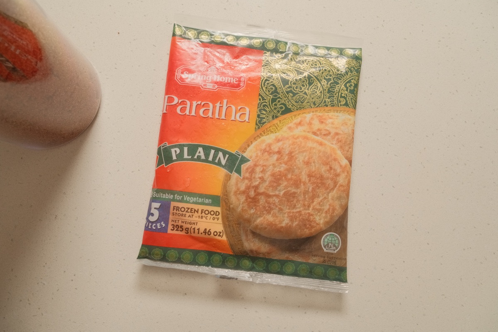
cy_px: 166
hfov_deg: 73.7
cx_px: 249
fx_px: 332
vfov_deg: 53.1
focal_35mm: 24
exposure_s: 1/160
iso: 1600
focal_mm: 16
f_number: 5
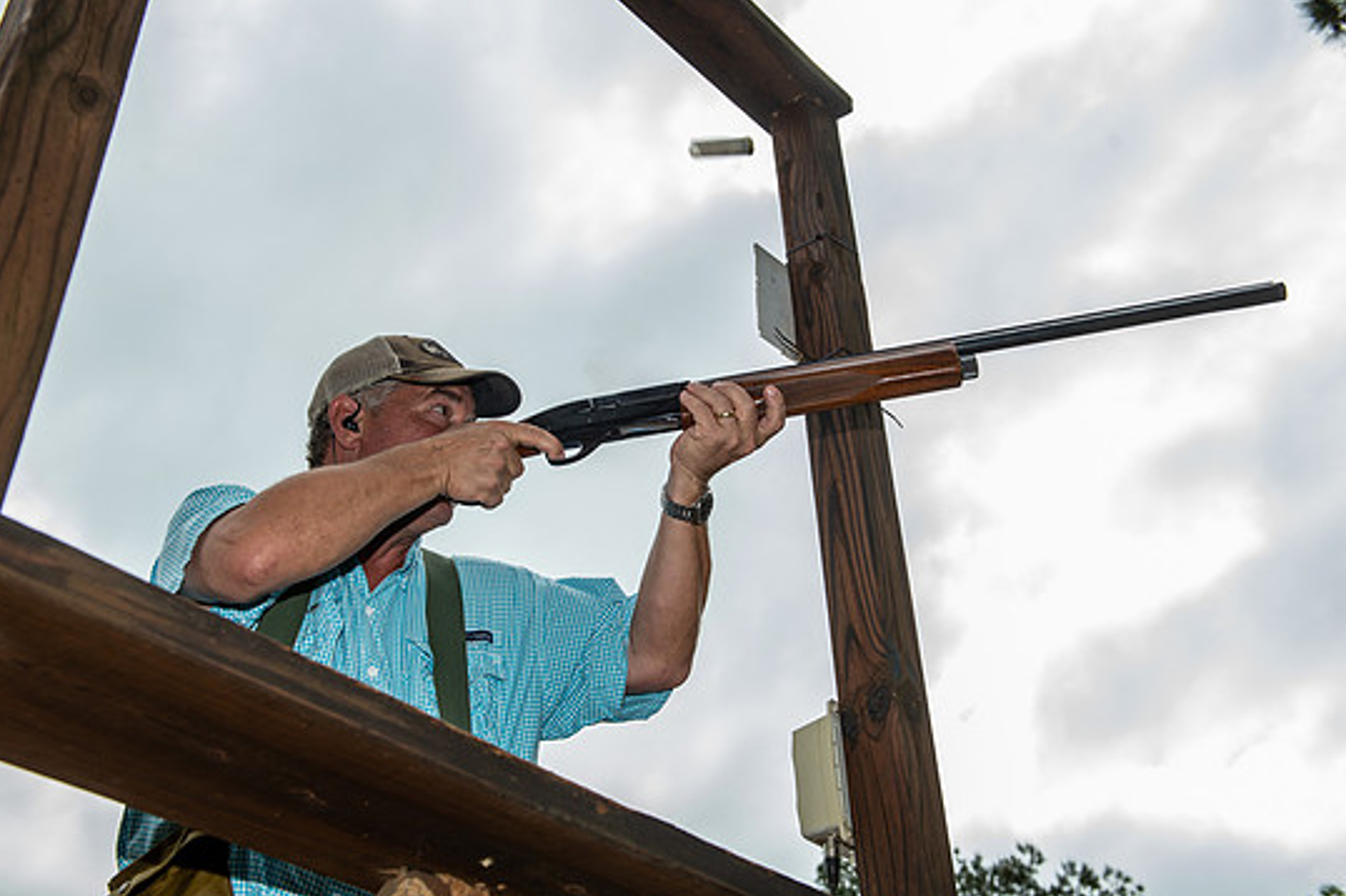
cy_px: 456
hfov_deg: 47.4
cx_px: 673
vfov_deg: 32.6
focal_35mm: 41
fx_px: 1532
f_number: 6.3
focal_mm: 38
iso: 125
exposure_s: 1/320
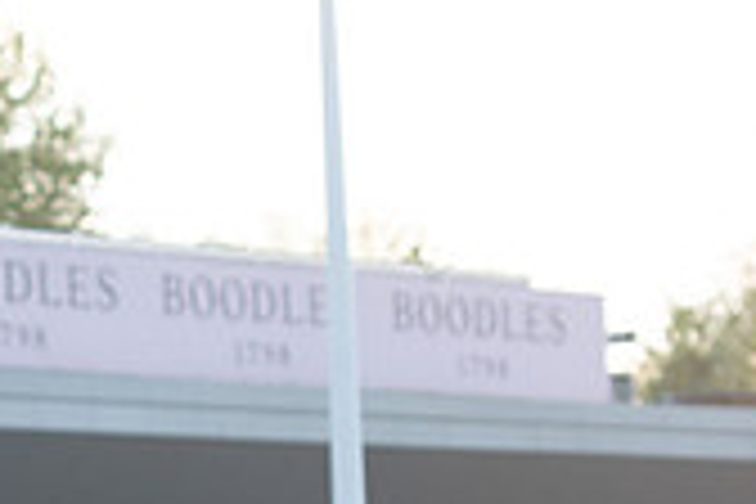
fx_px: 5439
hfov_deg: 7.9
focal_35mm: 259
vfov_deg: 5.2
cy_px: 862
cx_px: 184
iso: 640
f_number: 3.5
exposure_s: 1/1250
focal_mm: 50
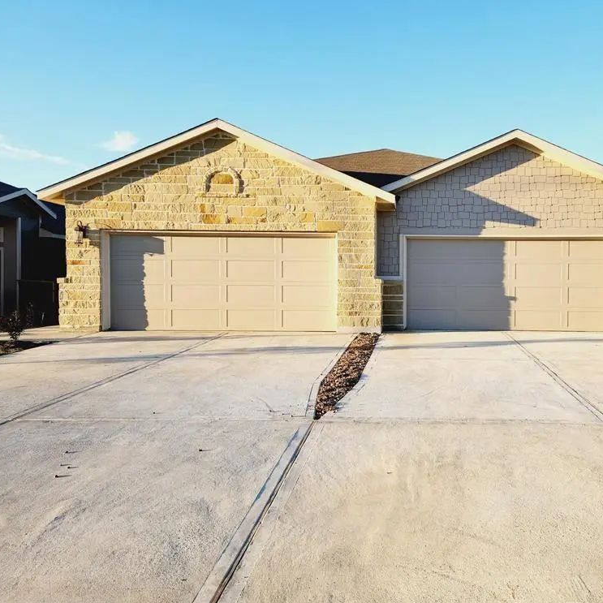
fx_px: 552
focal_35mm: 28
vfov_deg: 57.3
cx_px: 397
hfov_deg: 56.2
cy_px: 299
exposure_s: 1/391
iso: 12
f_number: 1.8
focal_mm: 6.4
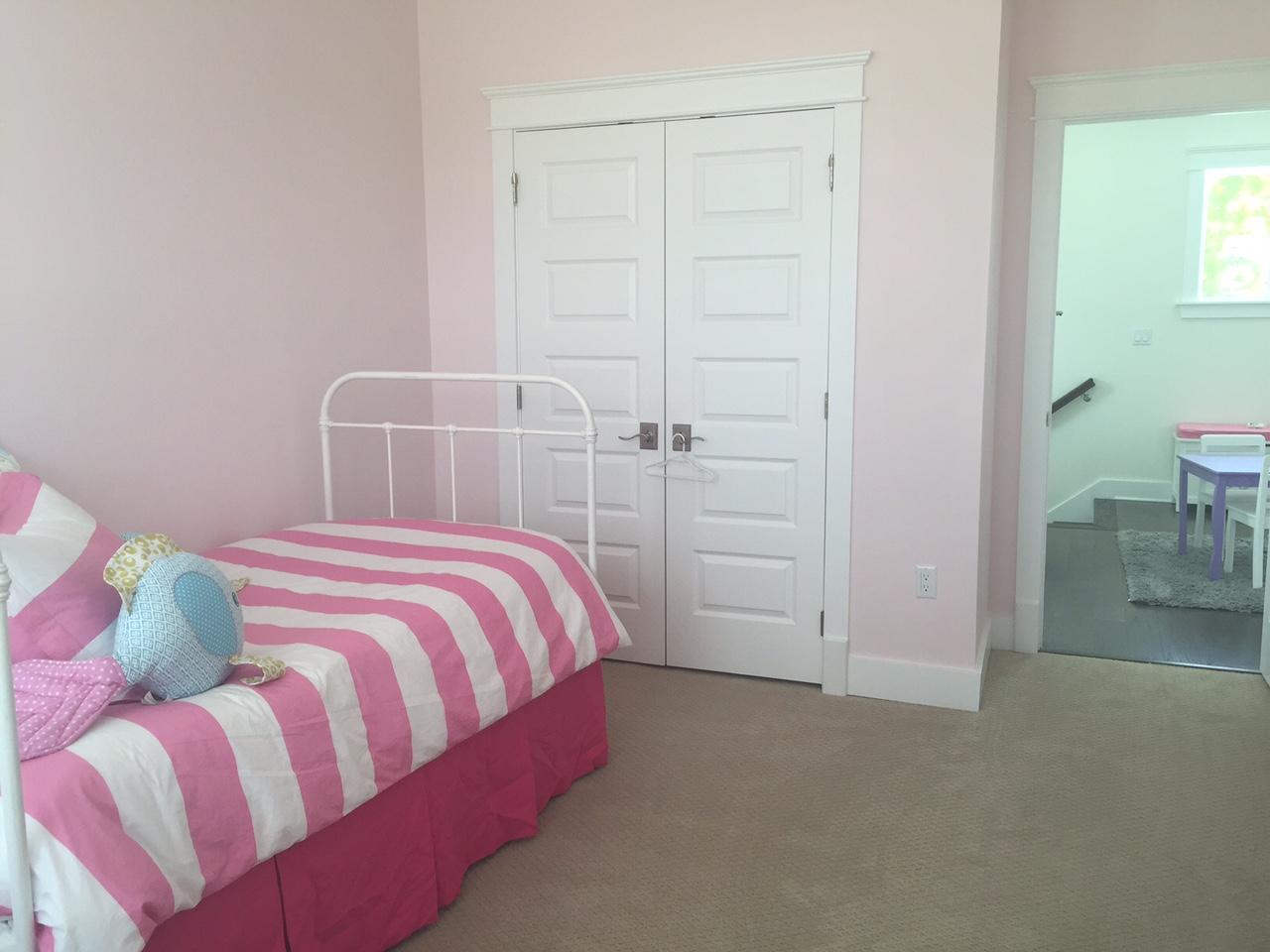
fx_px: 1064
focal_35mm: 29
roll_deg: -0.1
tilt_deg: -9.3
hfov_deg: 61.7
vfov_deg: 48.2
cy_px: 476
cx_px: 635
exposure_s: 1/60
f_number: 2.2
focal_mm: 4.15
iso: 40
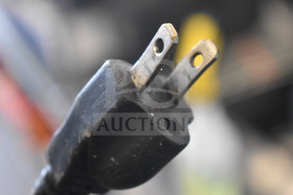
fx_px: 672
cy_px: 98
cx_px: 146
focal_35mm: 82
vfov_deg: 16.6
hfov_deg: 24.6
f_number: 5.6
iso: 6400
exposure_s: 1/100
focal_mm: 55
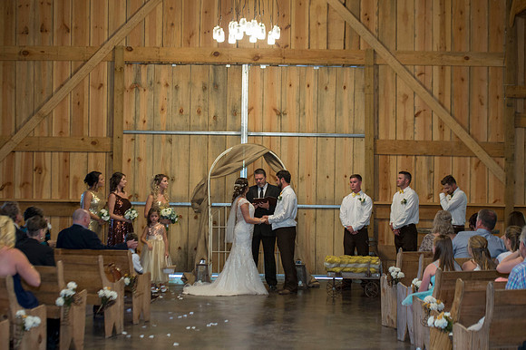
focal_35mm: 70
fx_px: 1022
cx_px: 263
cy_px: 175
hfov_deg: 28.9
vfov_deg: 19.4
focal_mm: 70
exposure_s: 1/125
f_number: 4
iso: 1600
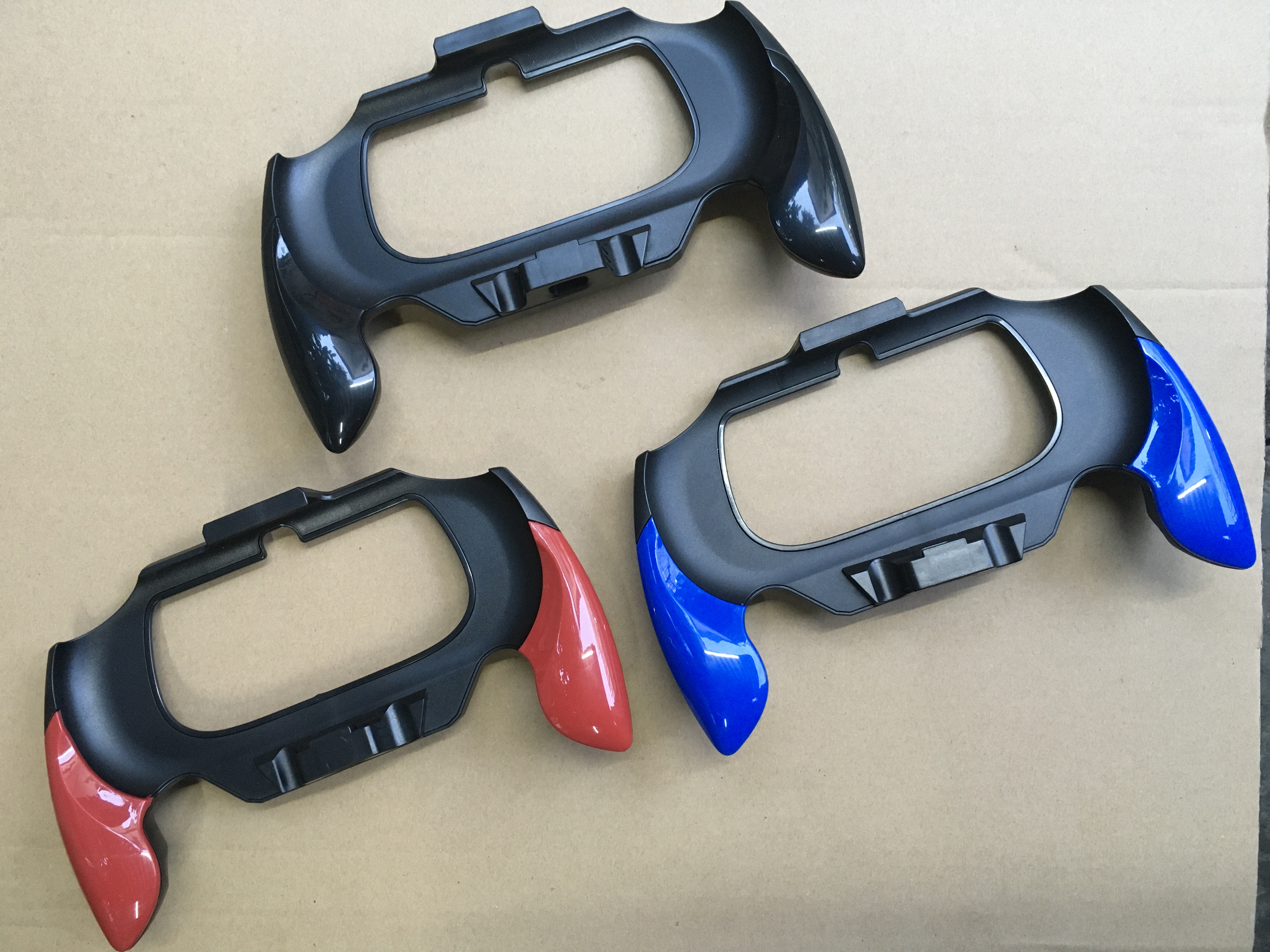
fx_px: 1064
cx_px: 635
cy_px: 476
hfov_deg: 61.7
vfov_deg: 48.2
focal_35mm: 29
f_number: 2.2
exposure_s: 1/33
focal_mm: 4.15
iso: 160
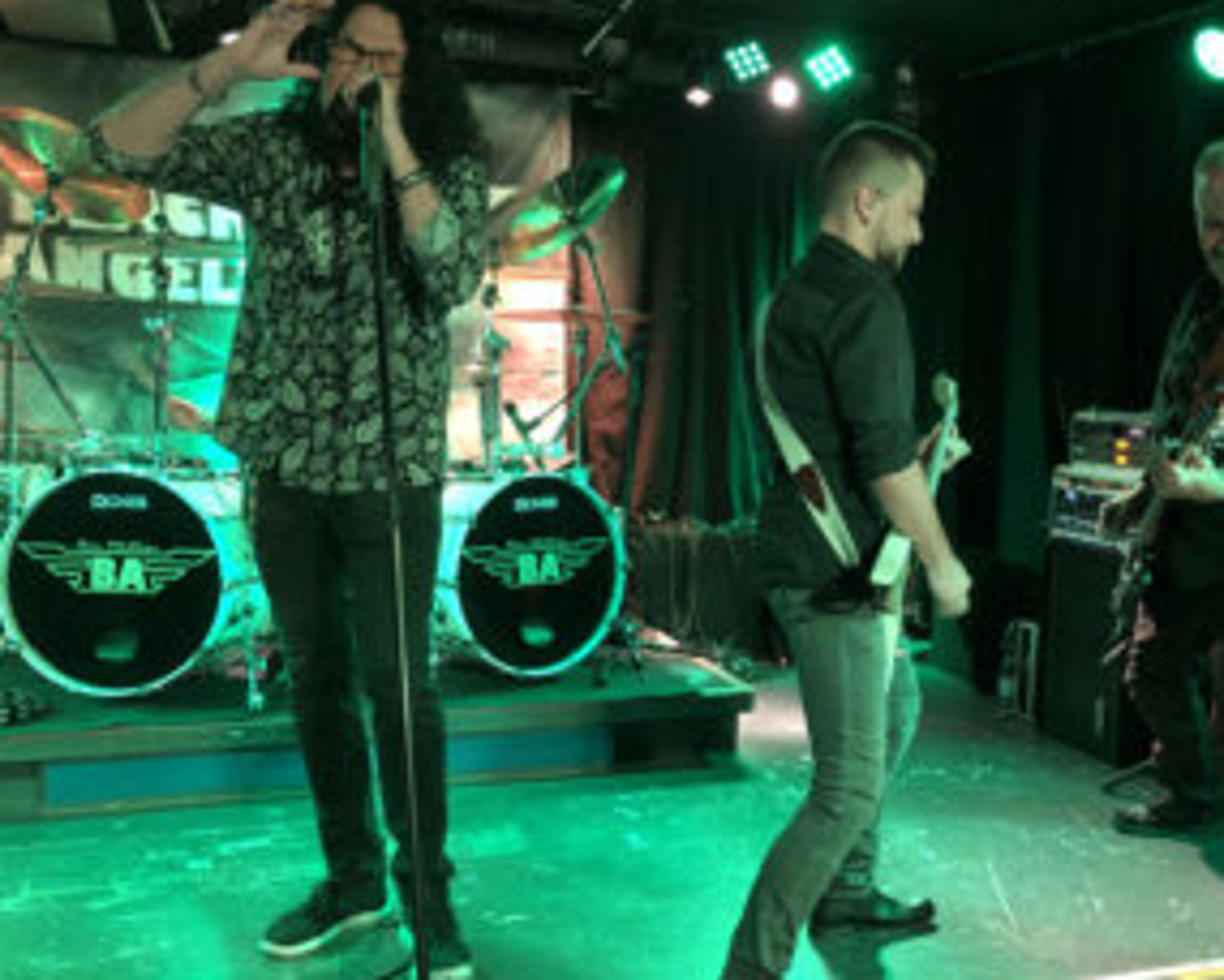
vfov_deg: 38.2
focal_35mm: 39
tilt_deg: -6.0
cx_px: 835
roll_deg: -1.5
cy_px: 522
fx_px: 1413
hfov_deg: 46.0
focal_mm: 4
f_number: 1.8
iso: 100
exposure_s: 1/10
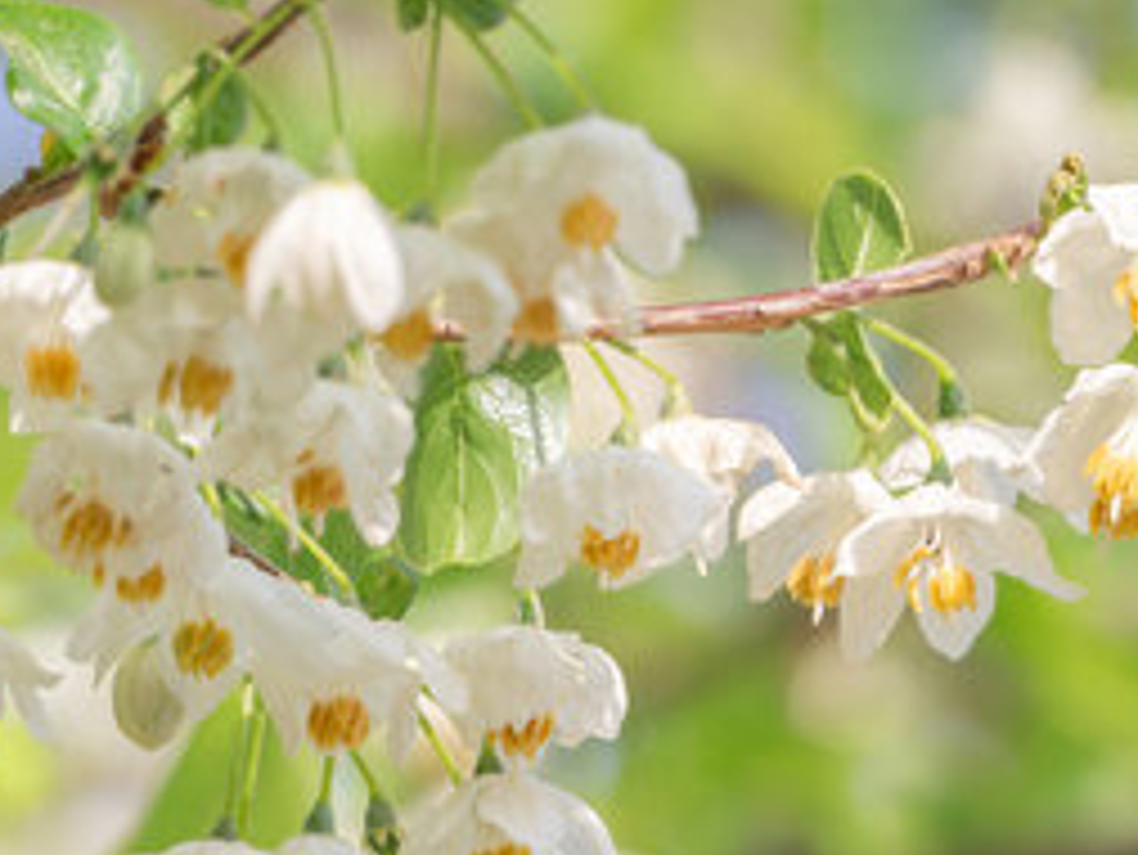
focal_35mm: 841
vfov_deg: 1.8
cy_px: 378
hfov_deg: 2.4
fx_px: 27661
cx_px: 873
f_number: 8
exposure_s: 1/640
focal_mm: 221
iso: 200
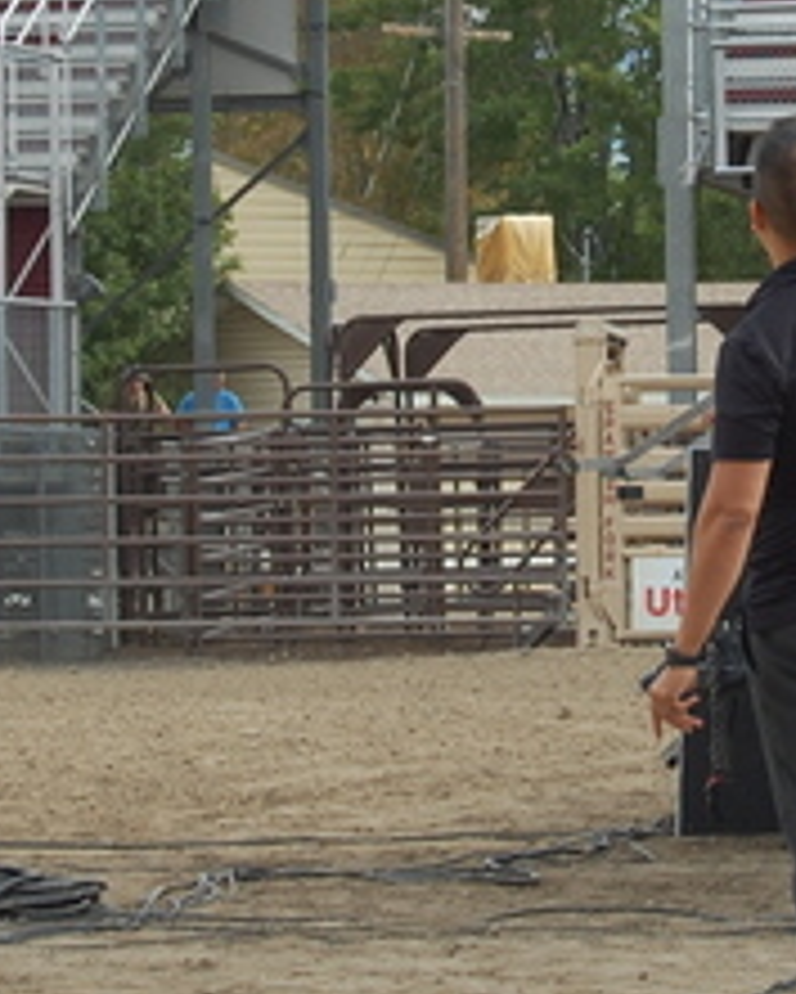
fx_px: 6730
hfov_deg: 6.8
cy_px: 126
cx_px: 580
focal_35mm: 229
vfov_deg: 8.4
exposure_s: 1/200
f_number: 7.1
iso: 200
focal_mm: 45
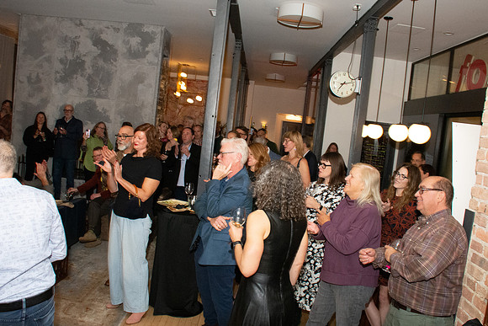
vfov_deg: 43.9
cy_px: 163
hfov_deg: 62.2
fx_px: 404
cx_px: 244
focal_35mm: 30
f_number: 9
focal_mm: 18
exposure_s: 1/100
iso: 5000
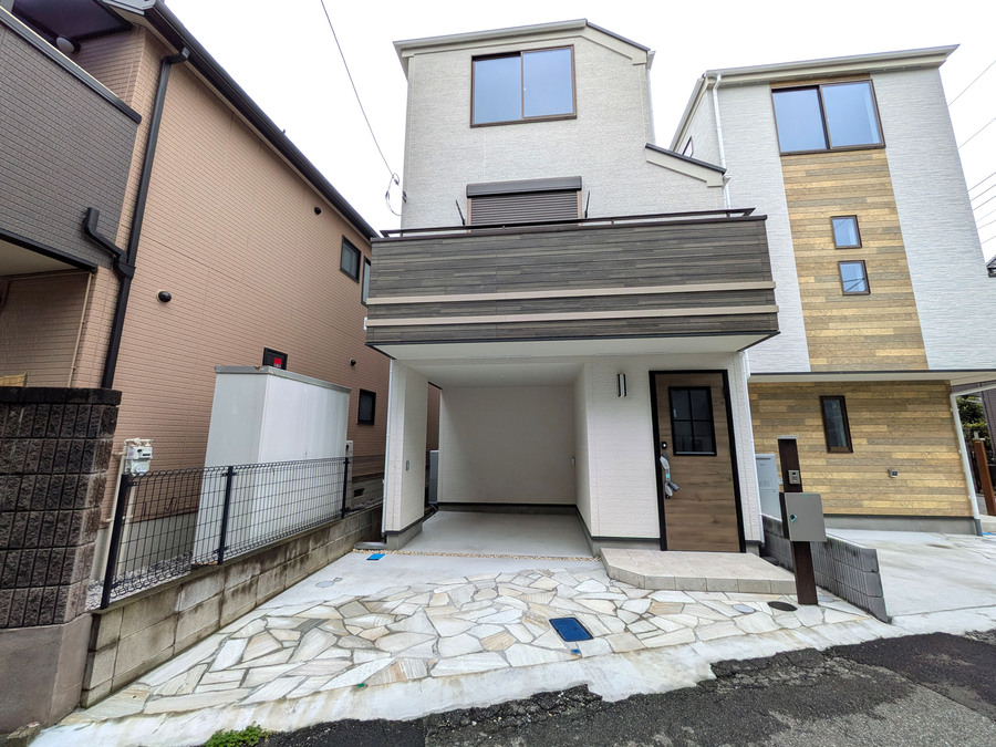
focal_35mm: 14
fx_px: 403
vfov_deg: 85.7
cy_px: 374
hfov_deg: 102.1
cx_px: 498
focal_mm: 1.83
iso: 50
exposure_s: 1/422
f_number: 2.2
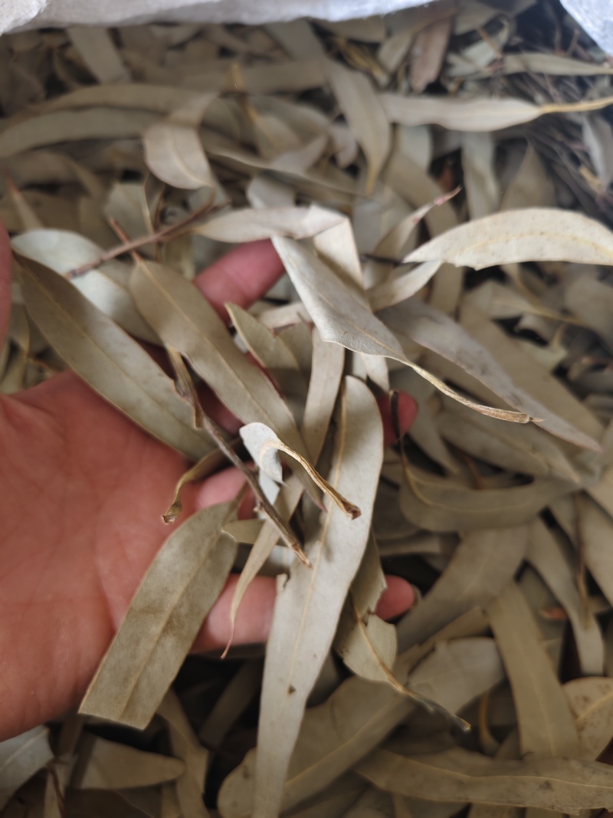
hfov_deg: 58.9
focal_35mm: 23
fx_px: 543
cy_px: 409
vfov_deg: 73.9
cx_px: 306
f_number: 1.88
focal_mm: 5.56
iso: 219
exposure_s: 1/100
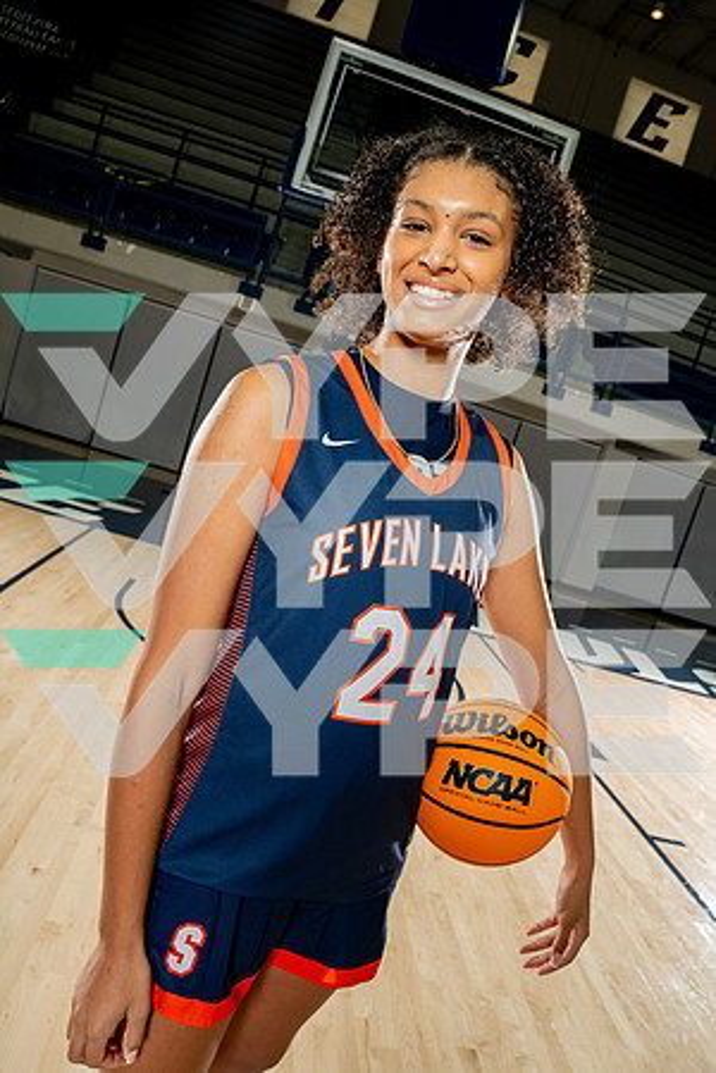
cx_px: 358
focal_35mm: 25
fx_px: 746
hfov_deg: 51.3
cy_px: 536
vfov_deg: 71.5
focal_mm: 25
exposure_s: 1/250
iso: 640
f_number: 8
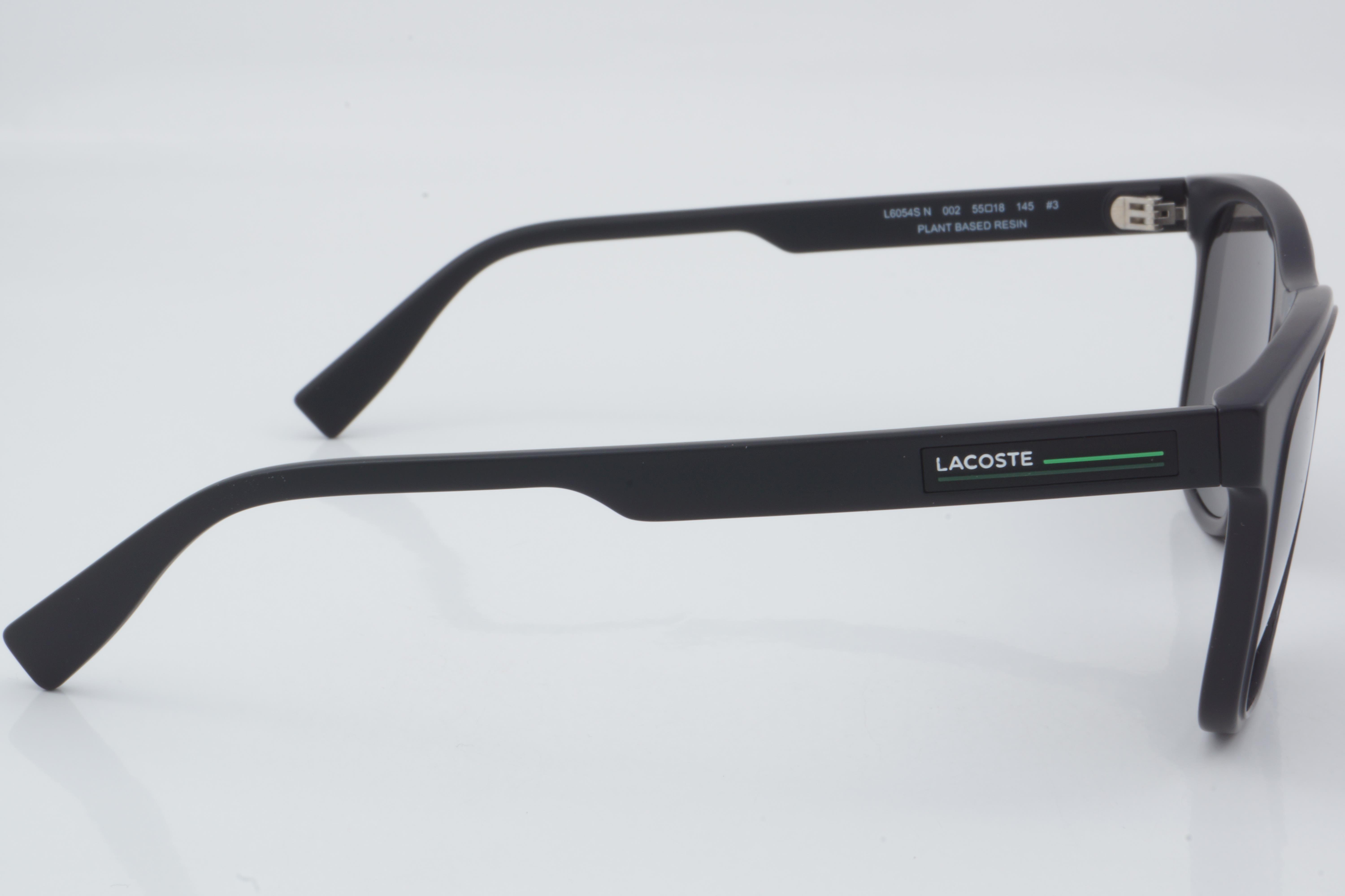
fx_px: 2802
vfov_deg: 18.2
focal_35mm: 75
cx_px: 672
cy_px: 448
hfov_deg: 27.0
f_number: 32
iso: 100
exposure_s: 1/3
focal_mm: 50
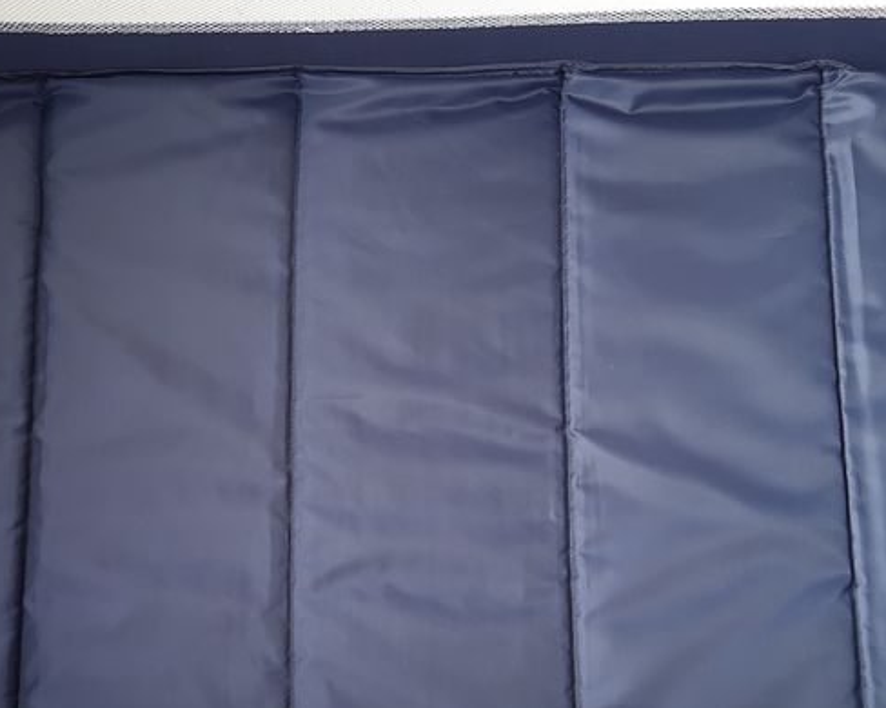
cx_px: 301
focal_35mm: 52
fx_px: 1363
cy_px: 485
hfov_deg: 35.7
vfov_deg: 28.9
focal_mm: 3.92
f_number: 1.7
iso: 40
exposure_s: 1/126
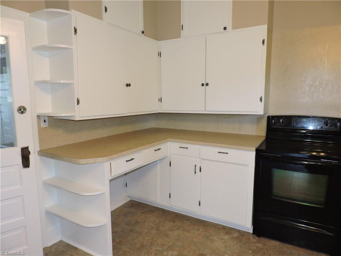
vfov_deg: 56.8
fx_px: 236
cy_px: 128
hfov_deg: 71.6
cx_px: 170
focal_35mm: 24
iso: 400
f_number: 3
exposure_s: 1/40
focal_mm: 4.3
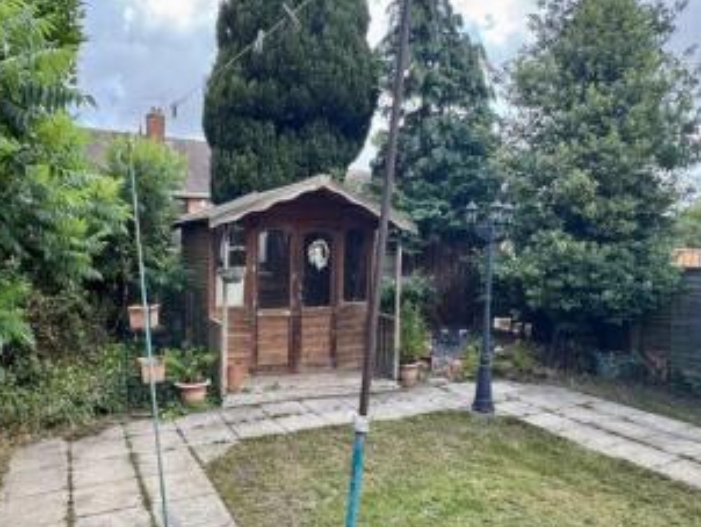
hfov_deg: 65.1
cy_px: 280
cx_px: 308
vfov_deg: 51.4
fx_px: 547
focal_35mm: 27
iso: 40
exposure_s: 1/163
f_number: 2.2
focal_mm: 2.22
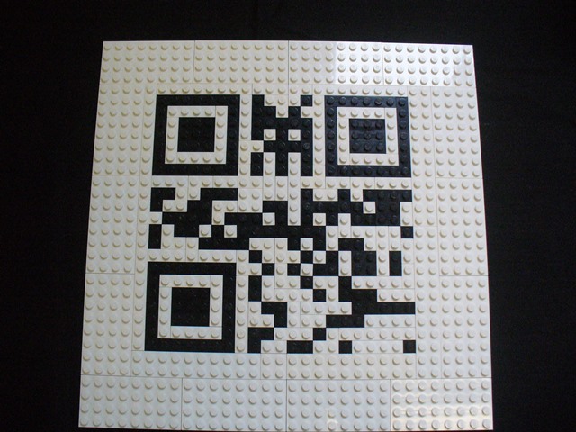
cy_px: 216
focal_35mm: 37
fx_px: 616
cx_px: 288
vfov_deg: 38.7
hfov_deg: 50.1
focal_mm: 6.1
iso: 400
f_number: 2.8
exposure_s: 1/200
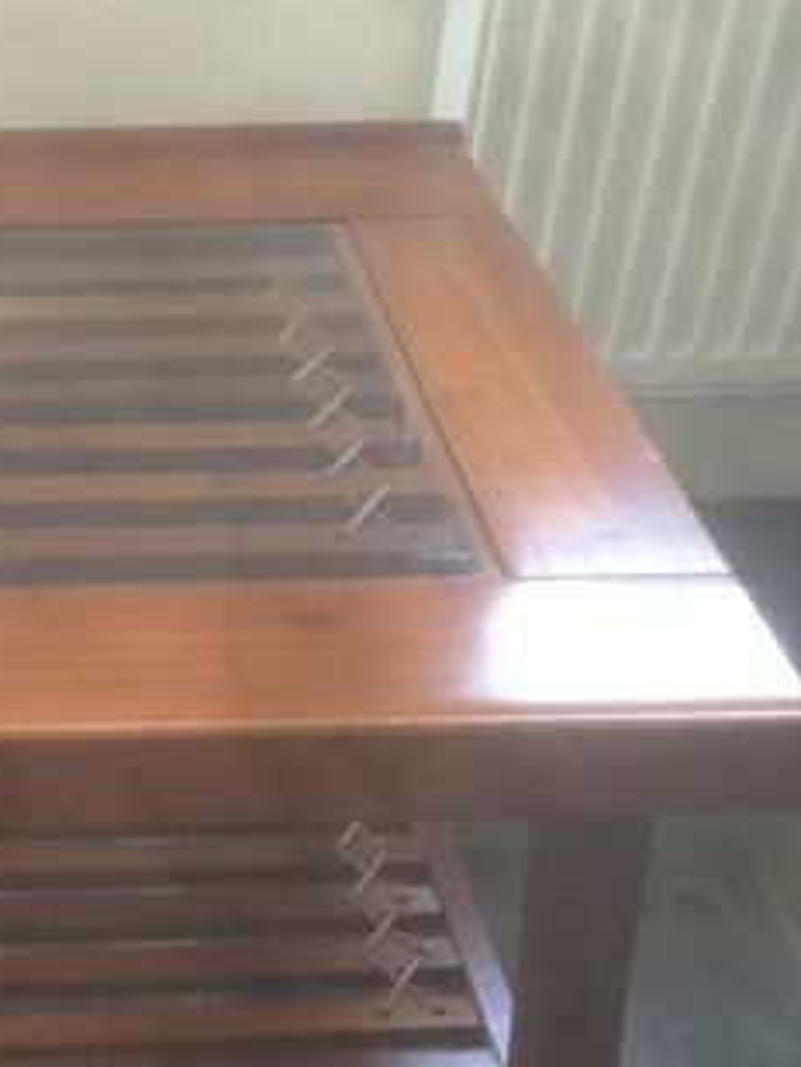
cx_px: -24
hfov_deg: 23.3
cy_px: 739
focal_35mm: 60
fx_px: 1850
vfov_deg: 31.8
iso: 64
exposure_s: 1/17
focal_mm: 4.15
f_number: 2.2
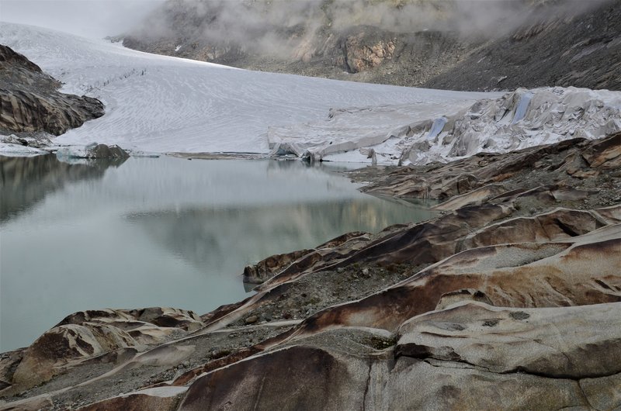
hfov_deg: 53.2
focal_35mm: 36
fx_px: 620
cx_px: 310
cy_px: 206
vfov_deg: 36.7
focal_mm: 24
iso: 320
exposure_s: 1/320
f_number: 10
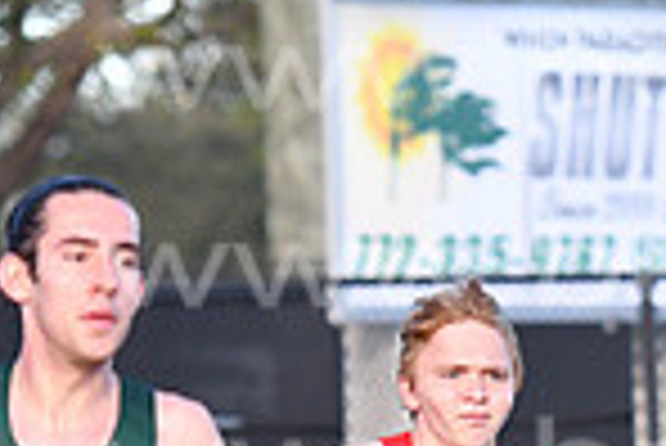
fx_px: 14647
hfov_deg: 2.6
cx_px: 1138
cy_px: 768
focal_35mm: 791
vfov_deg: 1.7
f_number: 4
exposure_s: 1/2500
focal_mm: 135
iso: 1000
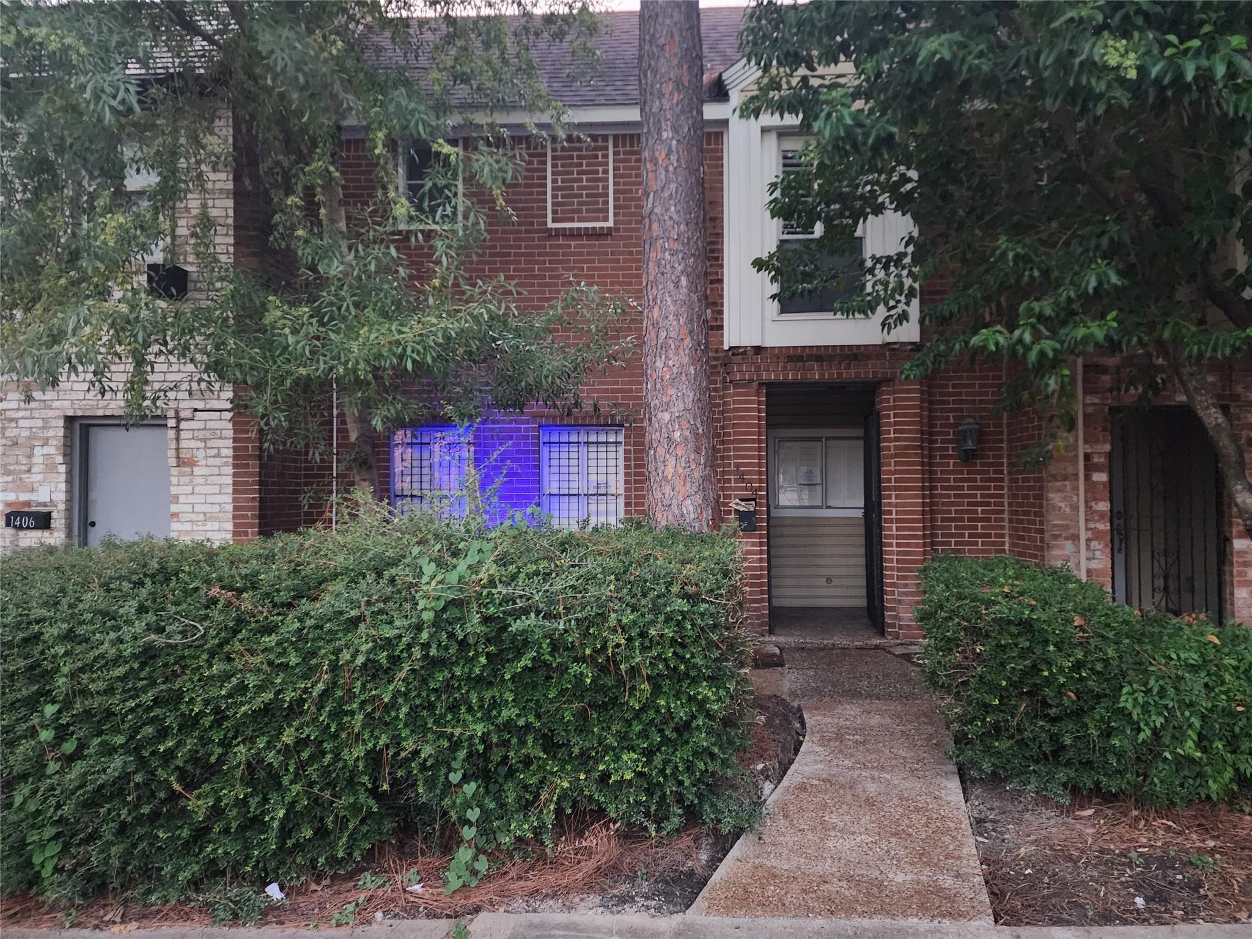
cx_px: 626
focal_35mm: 23
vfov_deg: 58.9
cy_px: 470
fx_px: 832
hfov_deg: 73.9
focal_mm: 6.4
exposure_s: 1/24
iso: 1000
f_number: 1.8
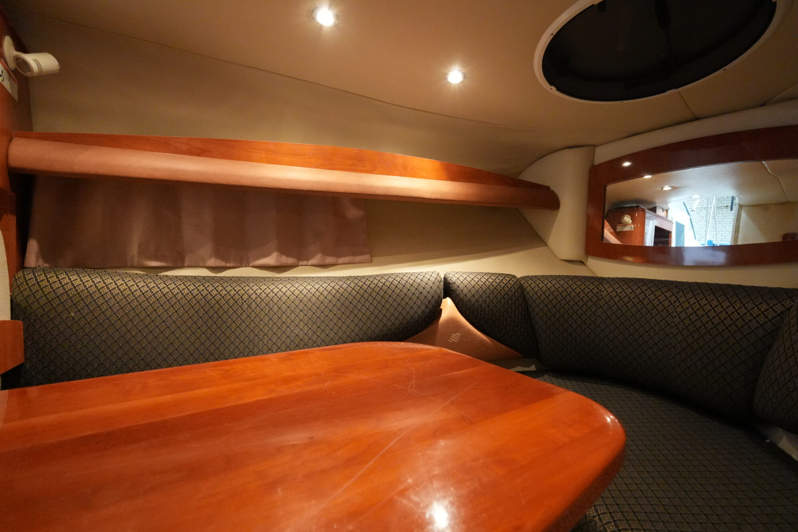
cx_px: 399
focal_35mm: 16
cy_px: 266
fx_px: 349
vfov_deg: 74.6
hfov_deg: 97.6
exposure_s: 1/30
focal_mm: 10.5
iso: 5000
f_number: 4
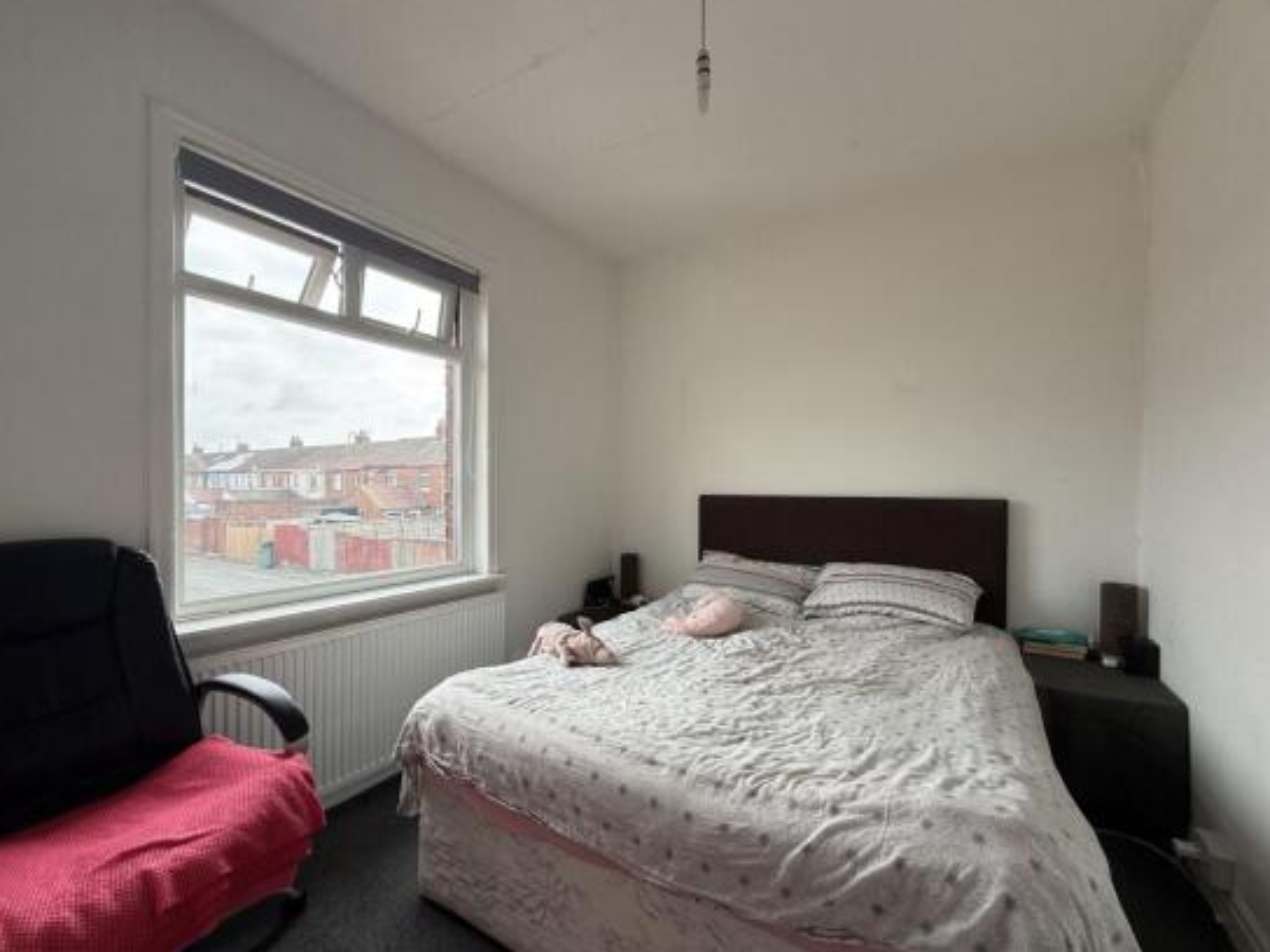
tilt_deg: +3.8
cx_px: 629
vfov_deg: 81.7
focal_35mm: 15
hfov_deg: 98.2
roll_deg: +0.2
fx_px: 550
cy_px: 496
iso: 50
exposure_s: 1/174
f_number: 2.2
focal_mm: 2.22
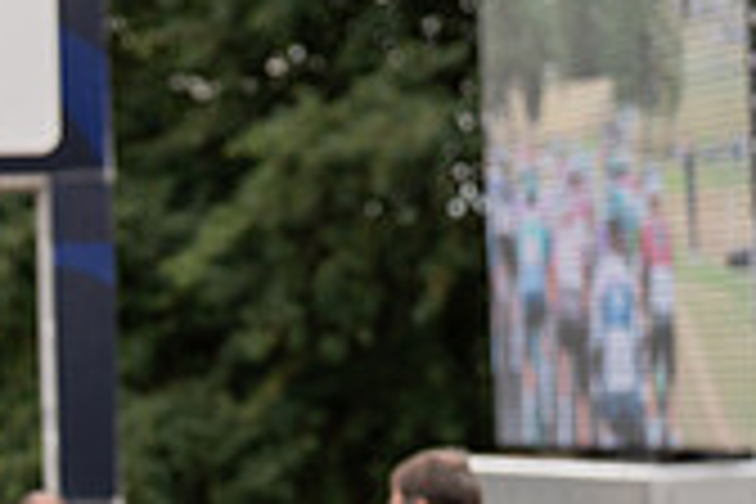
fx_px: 5061
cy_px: 452
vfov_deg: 5.7
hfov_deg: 8.3
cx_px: -526
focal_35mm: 241
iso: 250
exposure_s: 1/1000
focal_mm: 70
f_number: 3.5
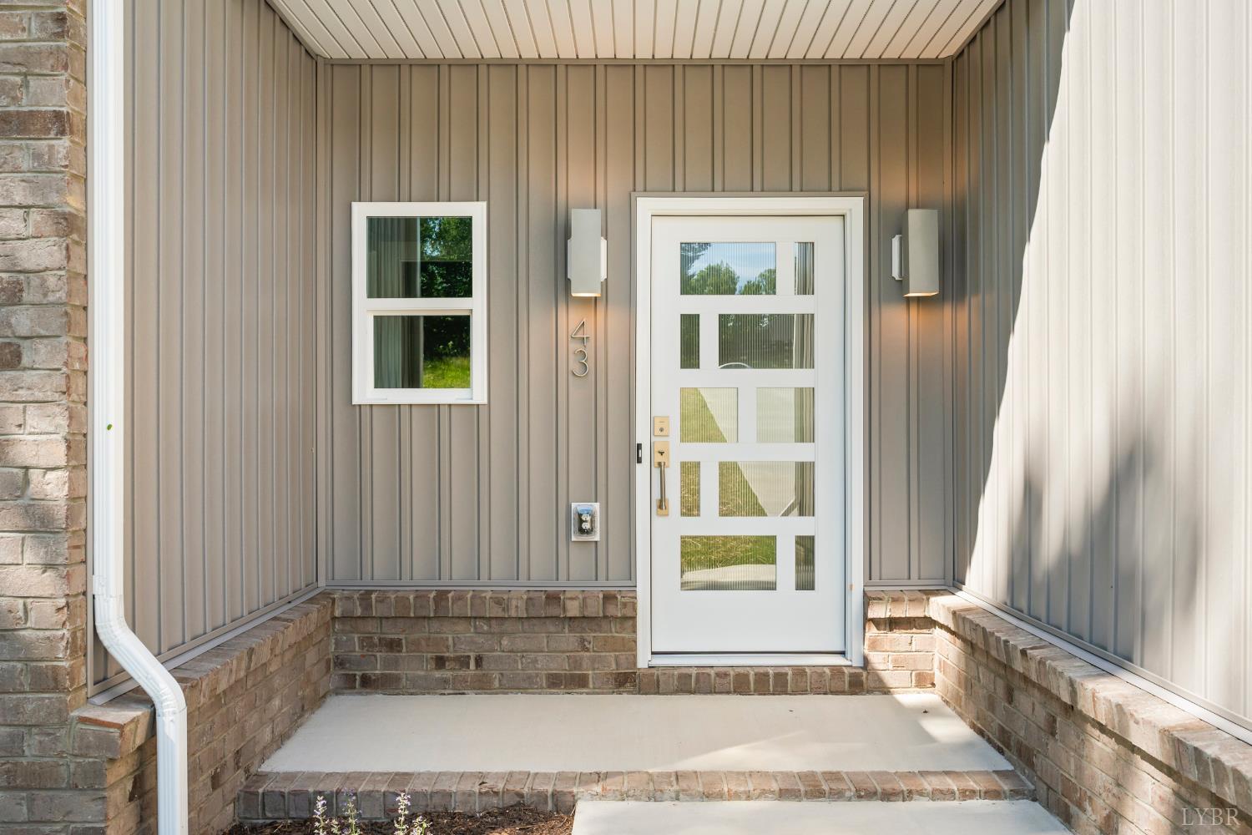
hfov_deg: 61.9
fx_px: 1043
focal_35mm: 30
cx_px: 626
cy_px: 418
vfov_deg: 43.6
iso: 400
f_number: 8
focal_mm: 30
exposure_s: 1/400
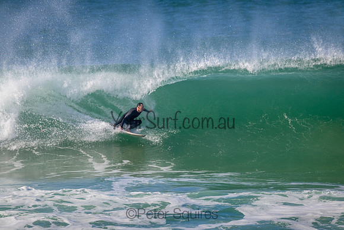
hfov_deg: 2.6
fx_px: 7646
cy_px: 115
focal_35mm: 800
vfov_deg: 1.7
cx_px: 172
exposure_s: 1/2000
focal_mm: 800
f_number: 11
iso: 1600
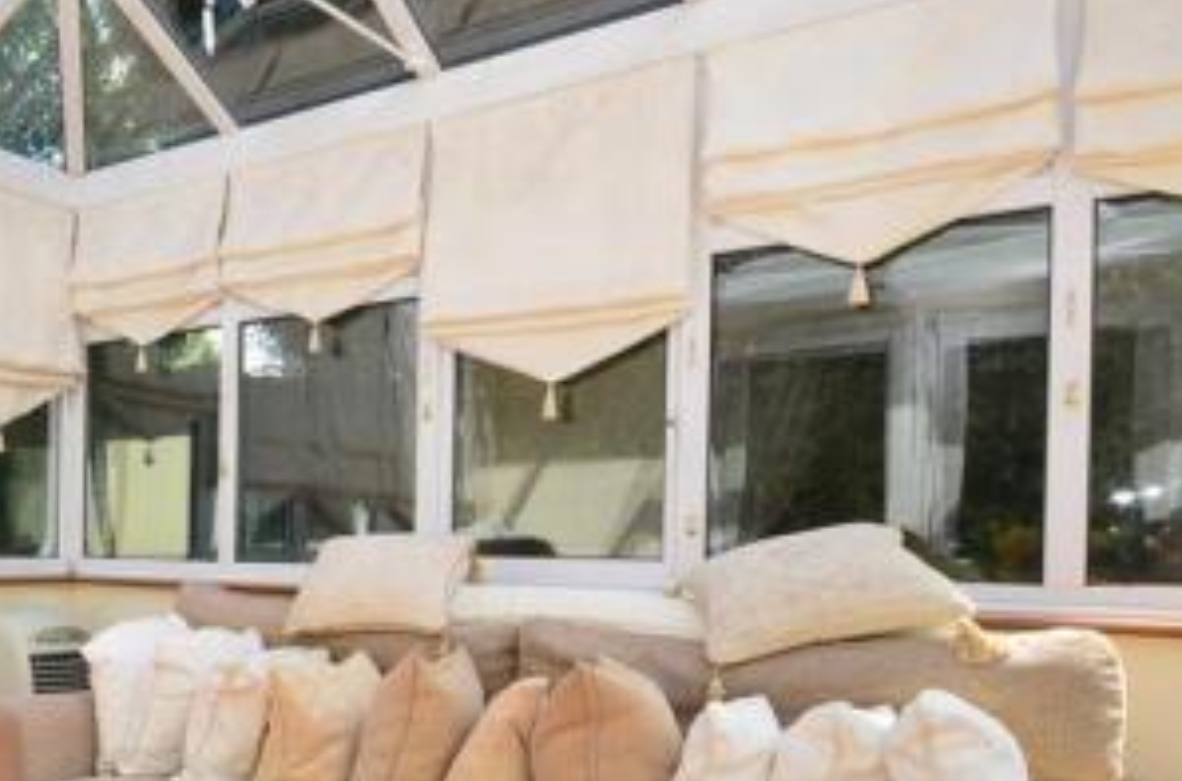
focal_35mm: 33
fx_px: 1081
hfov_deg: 49.2
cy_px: 535
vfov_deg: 39.2
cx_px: 59
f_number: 10
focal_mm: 10
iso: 200
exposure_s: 1/40
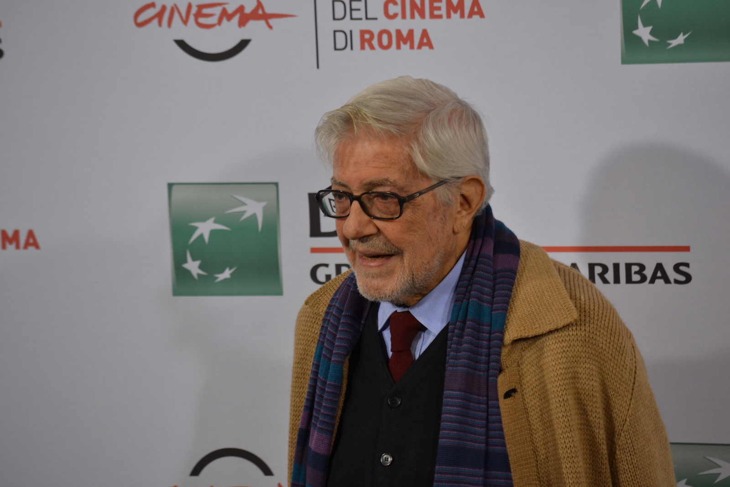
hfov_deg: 7.0
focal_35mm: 292
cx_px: 365
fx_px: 5931
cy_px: 244
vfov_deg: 4.7
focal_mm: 195
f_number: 5
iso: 200
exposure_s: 1/80
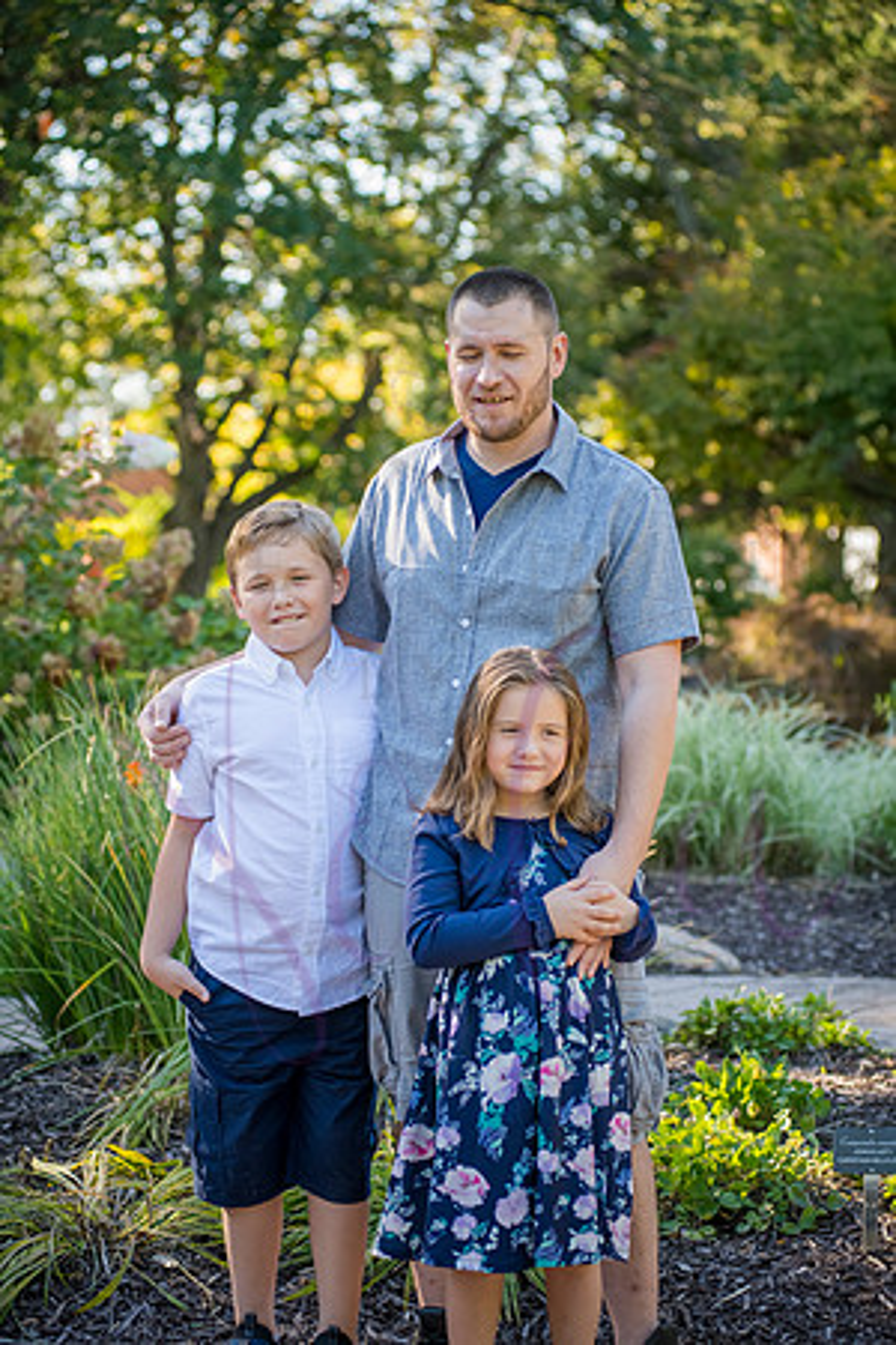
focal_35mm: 80
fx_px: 2986
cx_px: 448
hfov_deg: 17.1
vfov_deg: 25.4
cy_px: 672
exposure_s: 1/400
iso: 400
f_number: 4
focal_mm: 80
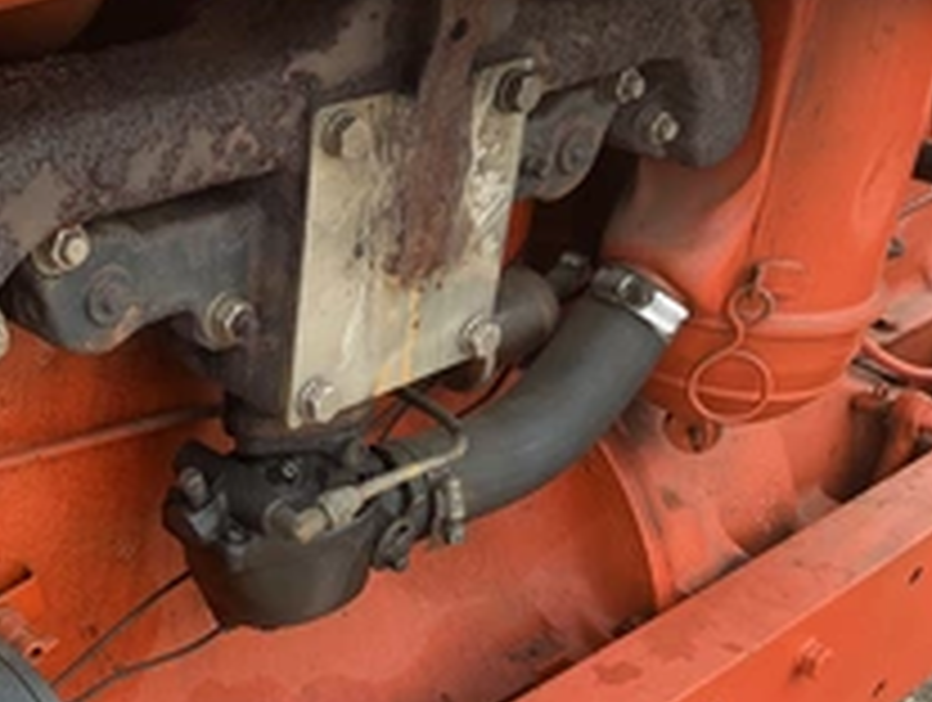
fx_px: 1456
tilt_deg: -29.8
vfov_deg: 27.0
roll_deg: -4.0
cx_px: 104
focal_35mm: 54
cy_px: 428
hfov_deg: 33.7
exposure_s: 1/132
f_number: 1.8
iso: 20
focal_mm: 3
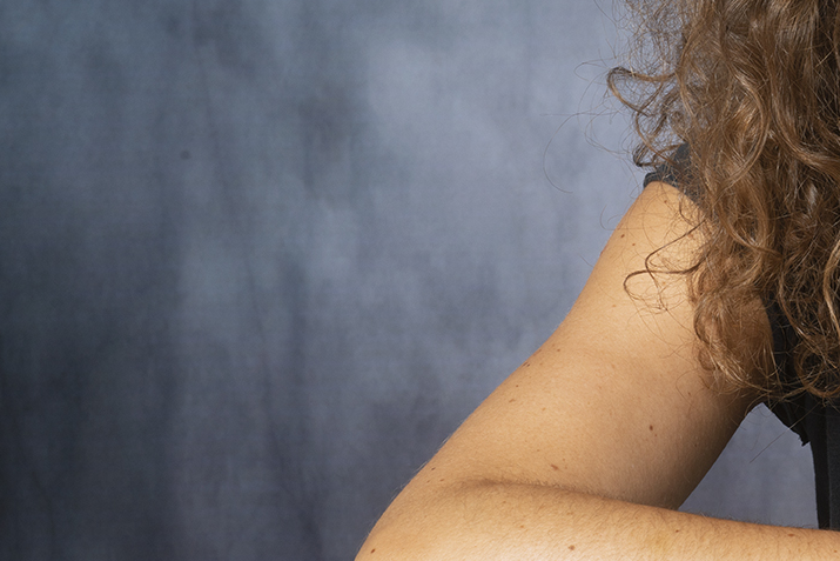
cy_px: -39
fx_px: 4901
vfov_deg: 6.5
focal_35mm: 210
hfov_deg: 9.7
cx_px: 957
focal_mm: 85
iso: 160
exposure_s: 1/100
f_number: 13
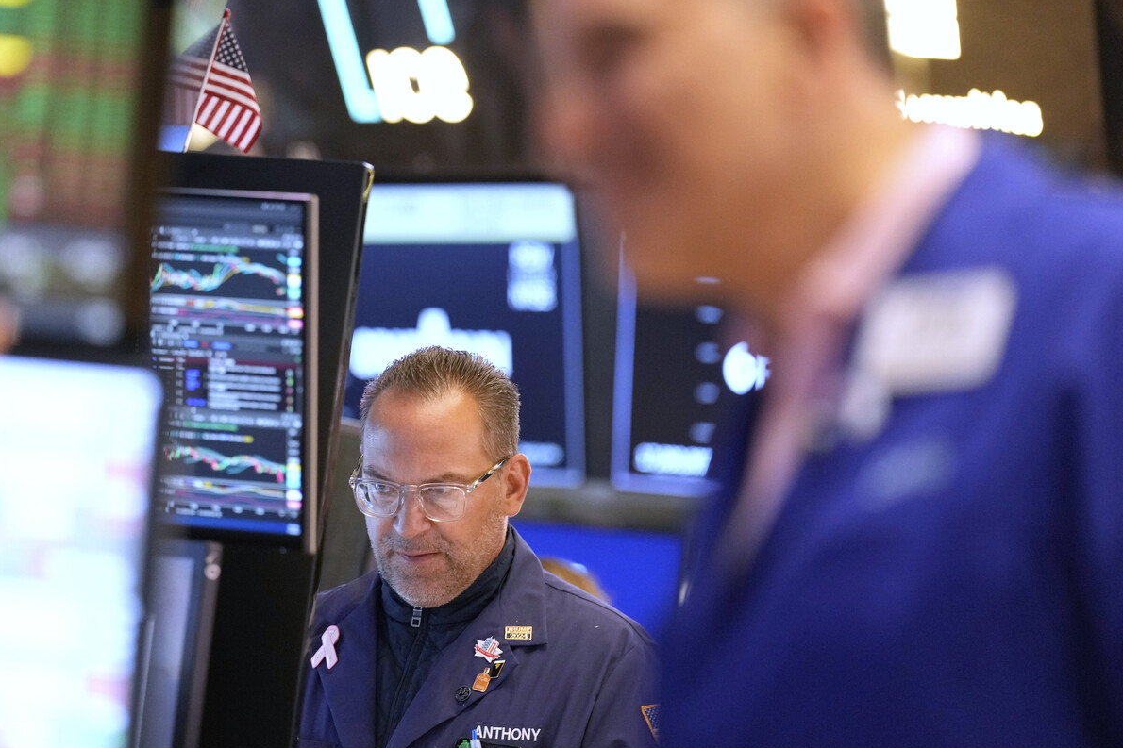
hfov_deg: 8.9
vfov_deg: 6.0
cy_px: 311
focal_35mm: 230
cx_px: 435
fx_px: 7173
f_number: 2.8
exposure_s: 1/125
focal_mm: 171
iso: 2500
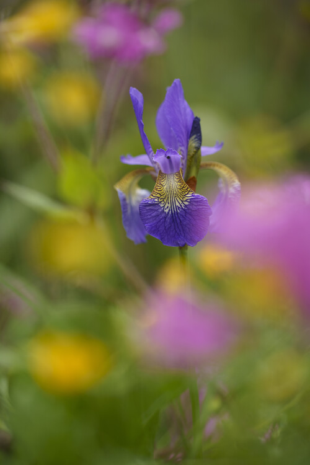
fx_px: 2325
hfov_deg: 7.6
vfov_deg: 11.4
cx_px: 155
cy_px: 232
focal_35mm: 180
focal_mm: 180
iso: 400
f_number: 3.5
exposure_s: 1/400
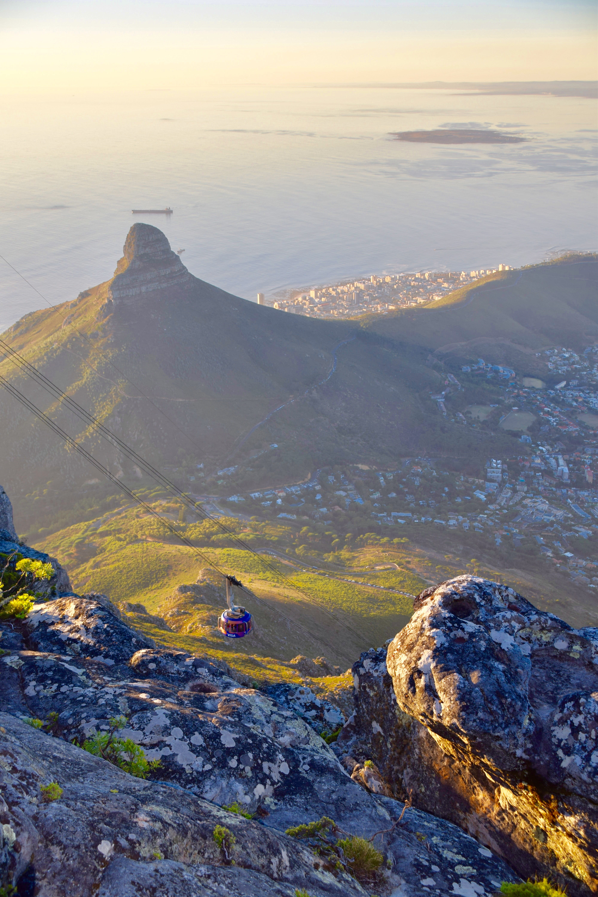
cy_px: 448
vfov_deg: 49.6
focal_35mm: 39
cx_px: 299
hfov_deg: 34.2
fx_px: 972
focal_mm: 26
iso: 100
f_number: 5.6
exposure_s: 1/125
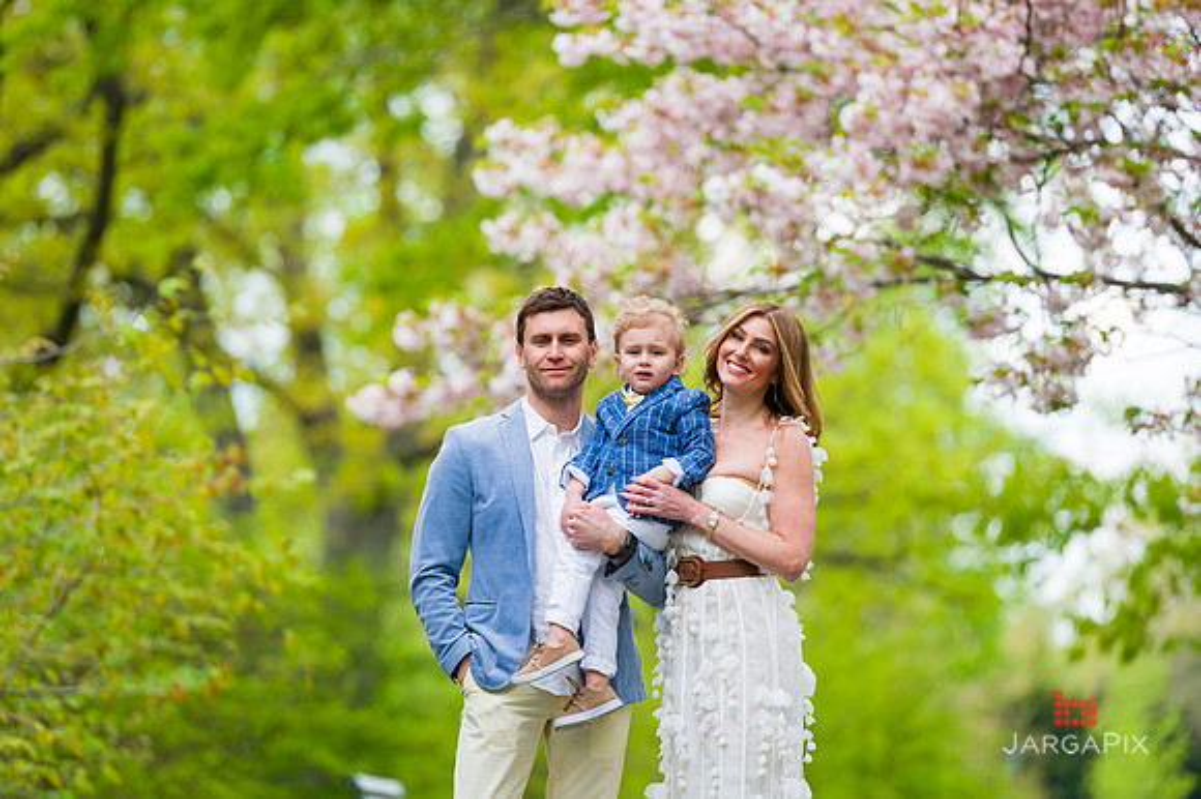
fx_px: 6668
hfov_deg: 10.3
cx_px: 600
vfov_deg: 6.9
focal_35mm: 200
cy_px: 400
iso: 200
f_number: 4
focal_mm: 200
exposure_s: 1/400
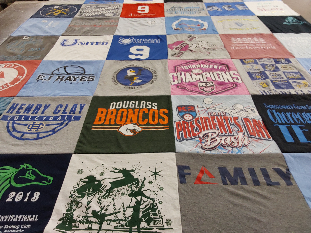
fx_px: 252
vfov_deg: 49.7
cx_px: 156
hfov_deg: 63.4
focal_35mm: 28
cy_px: 116
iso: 100
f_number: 1.9
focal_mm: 2.91
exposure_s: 1/60
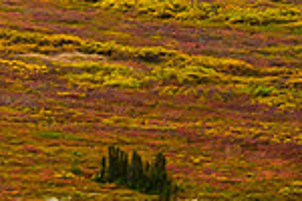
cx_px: 3
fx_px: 3733
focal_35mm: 445
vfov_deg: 3.1
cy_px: -156
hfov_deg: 4.6
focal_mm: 96
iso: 640
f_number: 22
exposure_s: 1/200
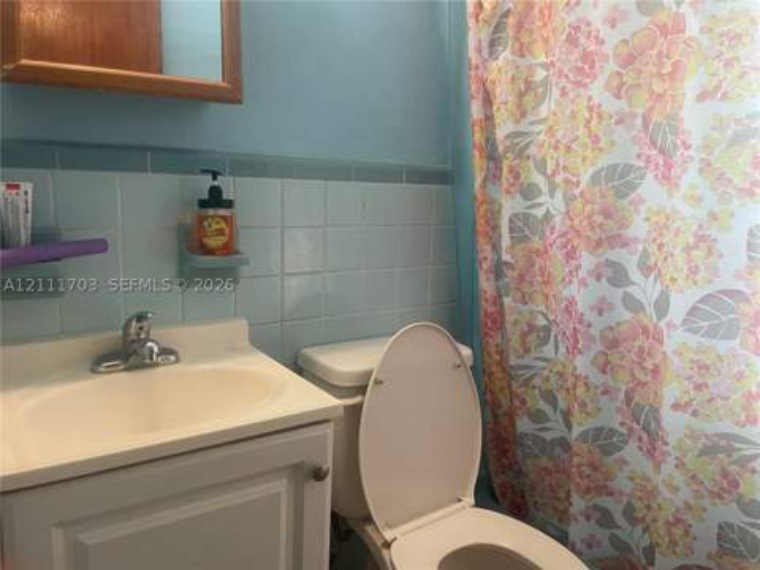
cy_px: 285
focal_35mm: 26
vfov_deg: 53.1
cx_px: 380
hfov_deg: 67.3
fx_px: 571
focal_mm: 4.2
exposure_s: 1/60
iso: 125
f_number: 1.6
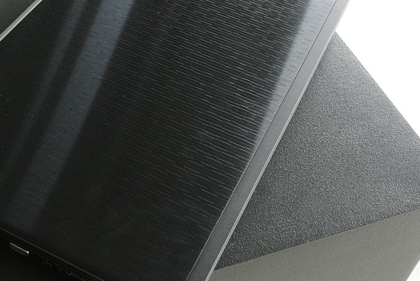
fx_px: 666
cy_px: 122
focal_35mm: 57
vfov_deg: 23.8
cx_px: 152
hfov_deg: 34.8
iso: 800
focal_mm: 14
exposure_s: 1/50
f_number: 4
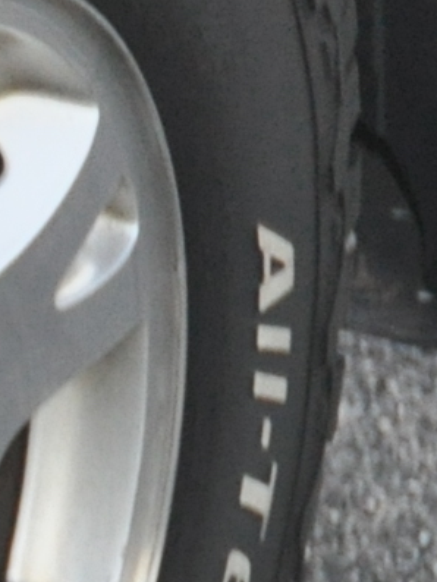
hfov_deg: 4.8
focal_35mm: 292
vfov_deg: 6.7
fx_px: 4911
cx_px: -961
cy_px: 743
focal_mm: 25
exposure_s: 1/60
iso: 800
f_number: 3.8
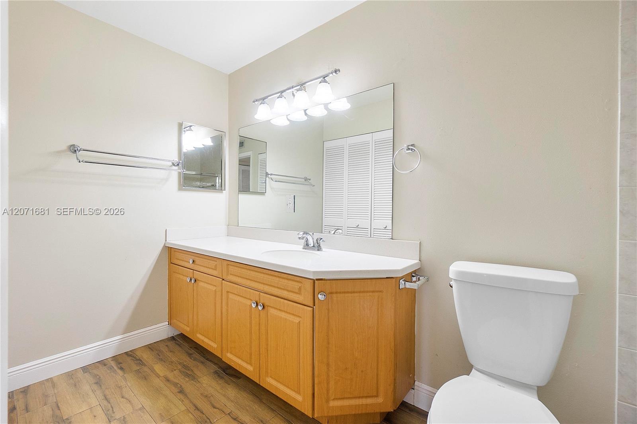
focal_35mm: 15
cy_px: 212
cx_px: 318
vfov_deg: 77.3
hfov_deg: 100.4
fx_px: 265
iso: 250
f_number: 7.1
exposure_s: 1/80
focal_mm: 10
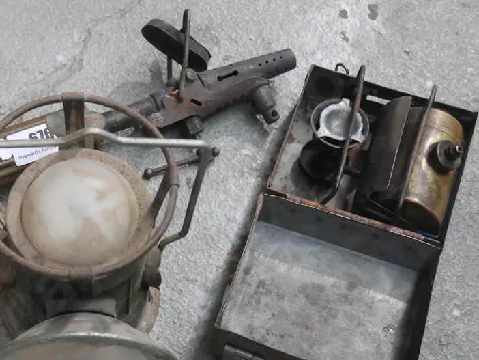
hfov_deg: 27.5
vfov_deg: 21.0
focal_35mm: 70
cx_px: 136
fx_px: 969
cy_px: 228
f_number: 5
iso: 3200
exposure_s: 1/25
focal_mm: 24
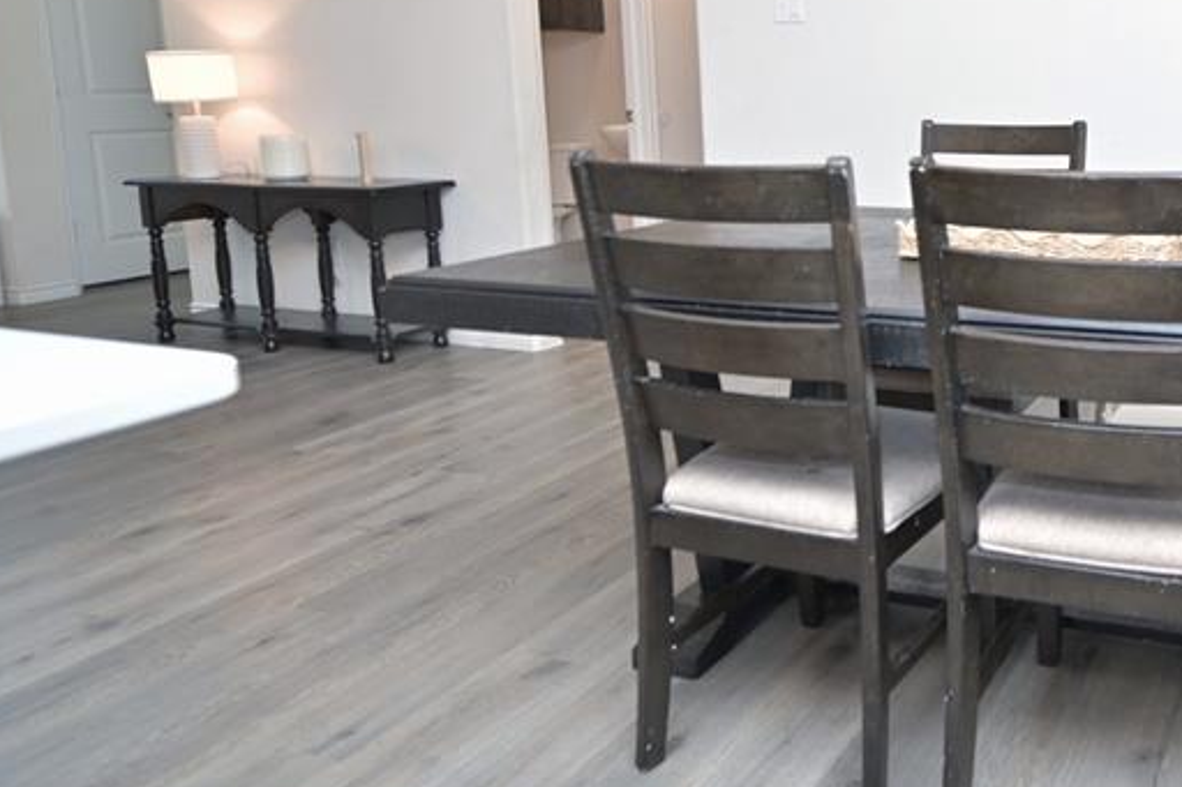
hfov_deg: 53.3
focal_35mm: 30
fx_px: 985
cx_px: 1087
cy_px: 198
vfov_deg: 42.3
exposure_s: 1/25
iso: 200
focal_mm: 15
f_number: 4
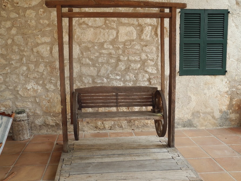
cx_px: 117
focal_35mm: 40
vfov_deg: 36.0
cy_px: 88
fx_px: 278
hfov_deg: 46.8
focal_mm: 7.4
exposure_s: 1/271
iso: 100
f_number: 3.2
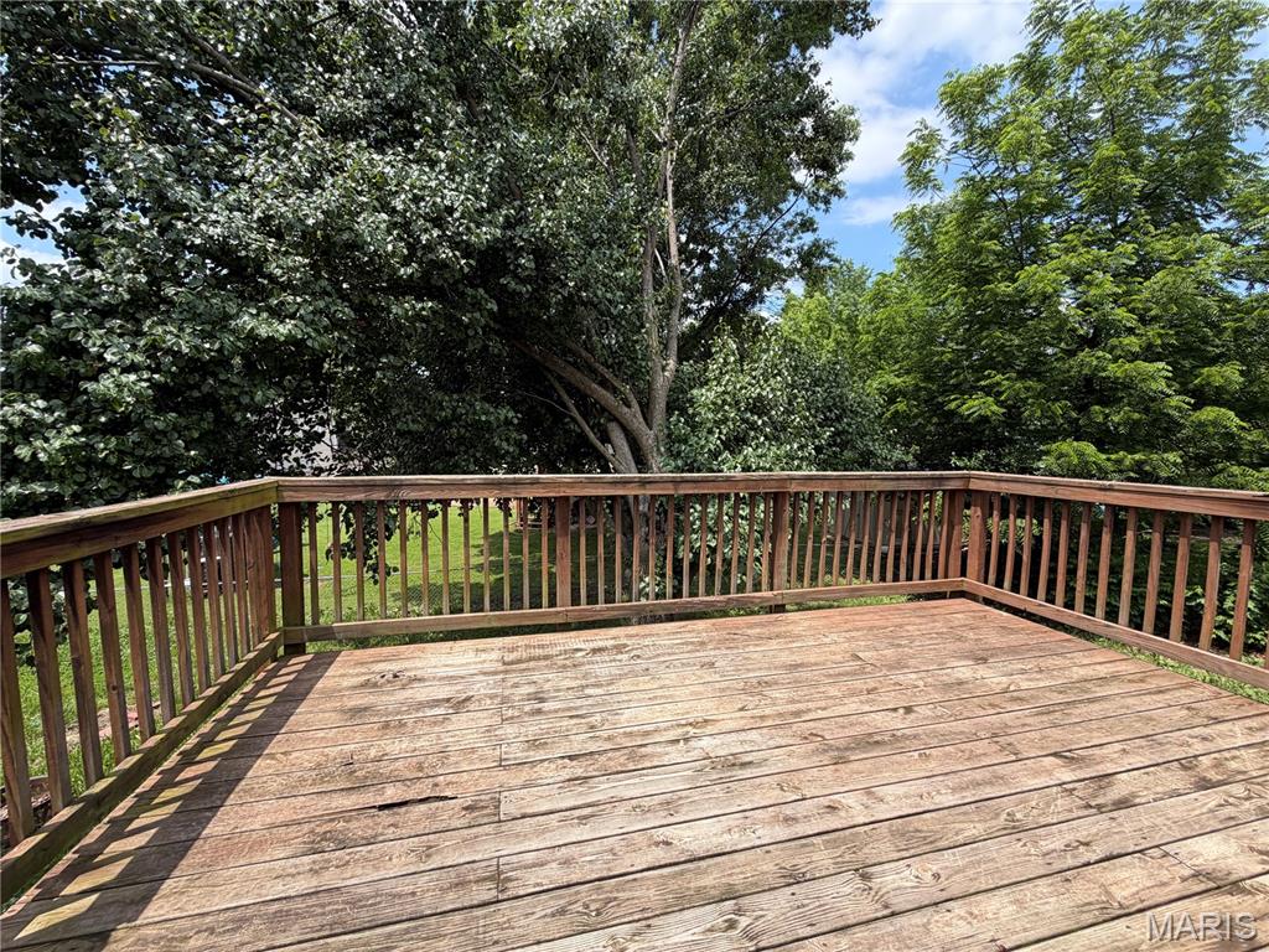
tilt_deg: -3.9
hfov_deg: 102.1
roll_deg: +0.4
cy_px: 476
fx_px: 513
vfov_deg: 85.7
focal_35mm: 14
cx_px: 634
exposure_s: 1/770
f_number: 2.2
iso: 32
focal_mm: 2.22
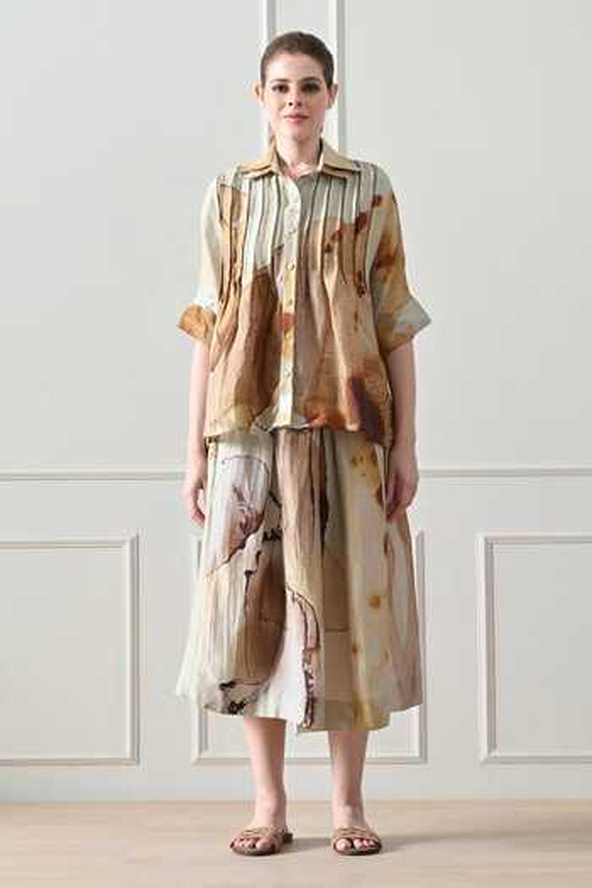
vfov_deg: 27.3
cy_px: 444
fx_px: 1825
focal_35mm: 74
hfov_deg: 18.4
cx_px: 296
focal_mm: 74
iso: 250
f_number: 7.1
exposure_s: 1/160
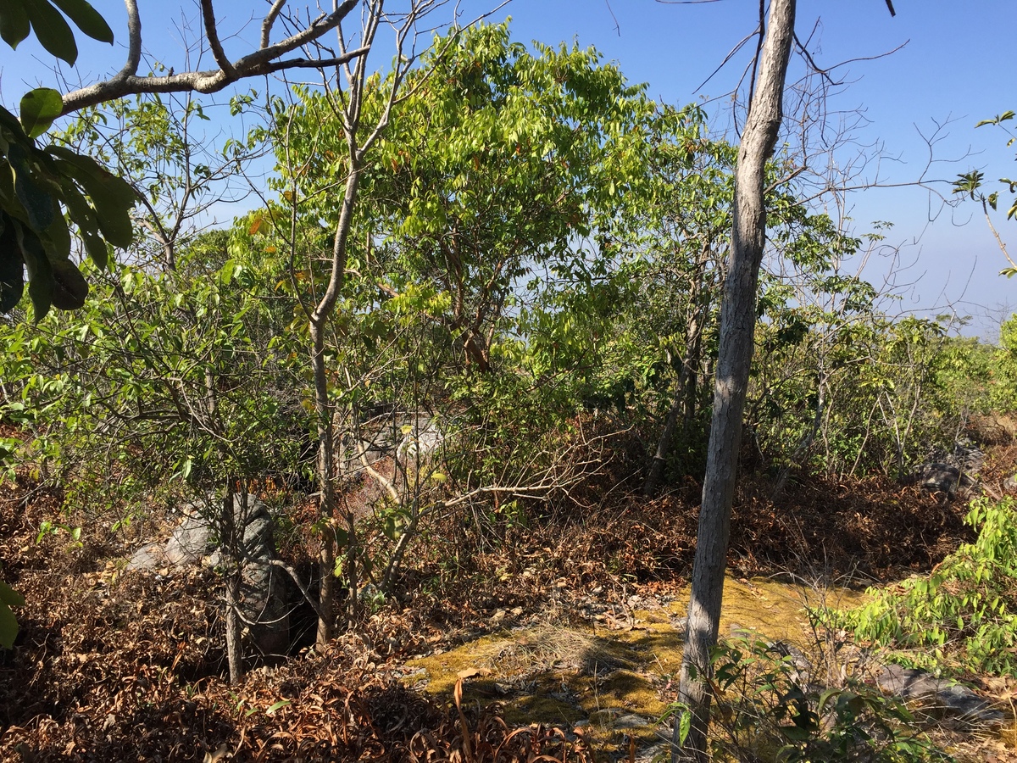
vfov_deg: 48.2
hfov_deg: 61.7
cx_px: 508
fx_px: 852
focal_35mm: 29
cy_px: 382
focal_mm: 4.15
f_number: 2.2
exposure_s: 1/1236
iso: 32
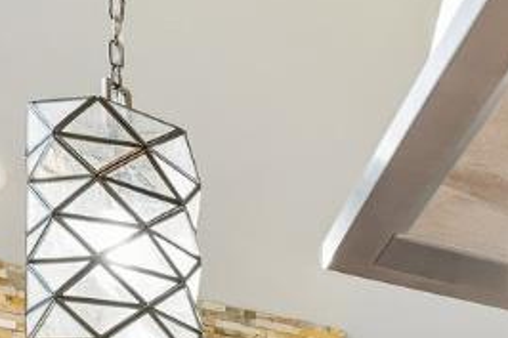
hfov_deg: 19.6
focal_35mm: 79
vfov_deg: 13.6
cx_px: 894
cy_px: 757
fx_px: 1114
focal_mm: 14
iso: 640
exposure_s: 1/40
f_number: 8
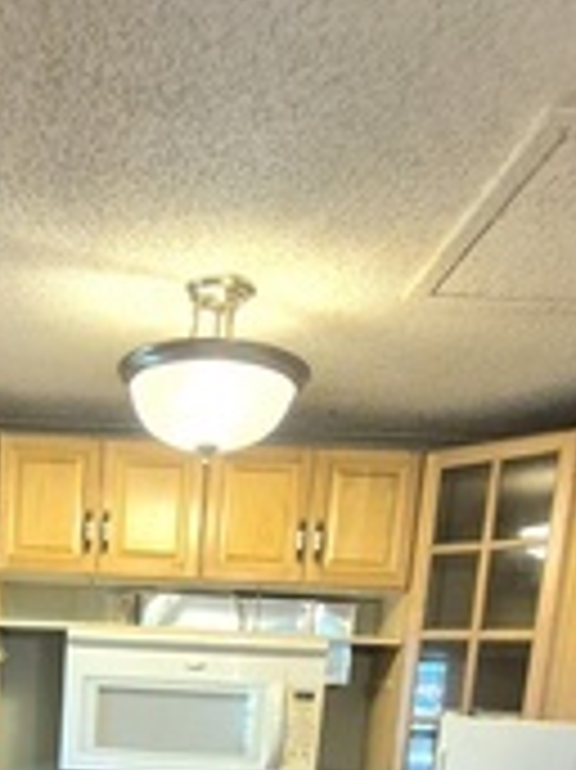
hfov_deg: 35.5
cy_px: 851
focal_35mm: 38
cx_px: 61
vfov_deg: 39.7
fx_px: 844
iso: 400
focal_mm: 1.74
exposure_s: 1/60.2
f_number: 2.2
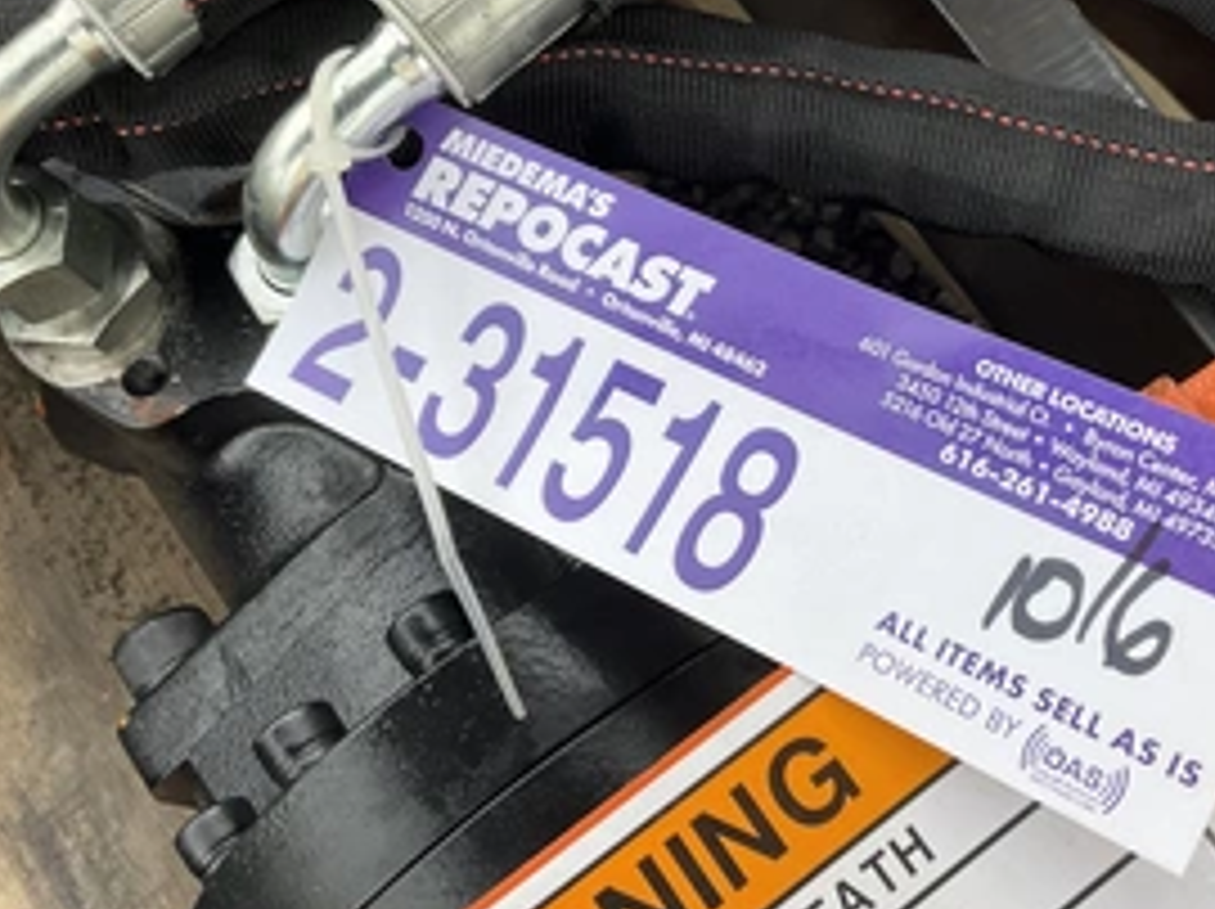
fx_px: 1508
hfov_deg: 43.3
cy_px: 423
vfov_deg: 33.5
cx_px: 810
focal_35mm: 43
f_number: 1.8
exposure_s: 1/250
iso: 25
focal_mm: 3
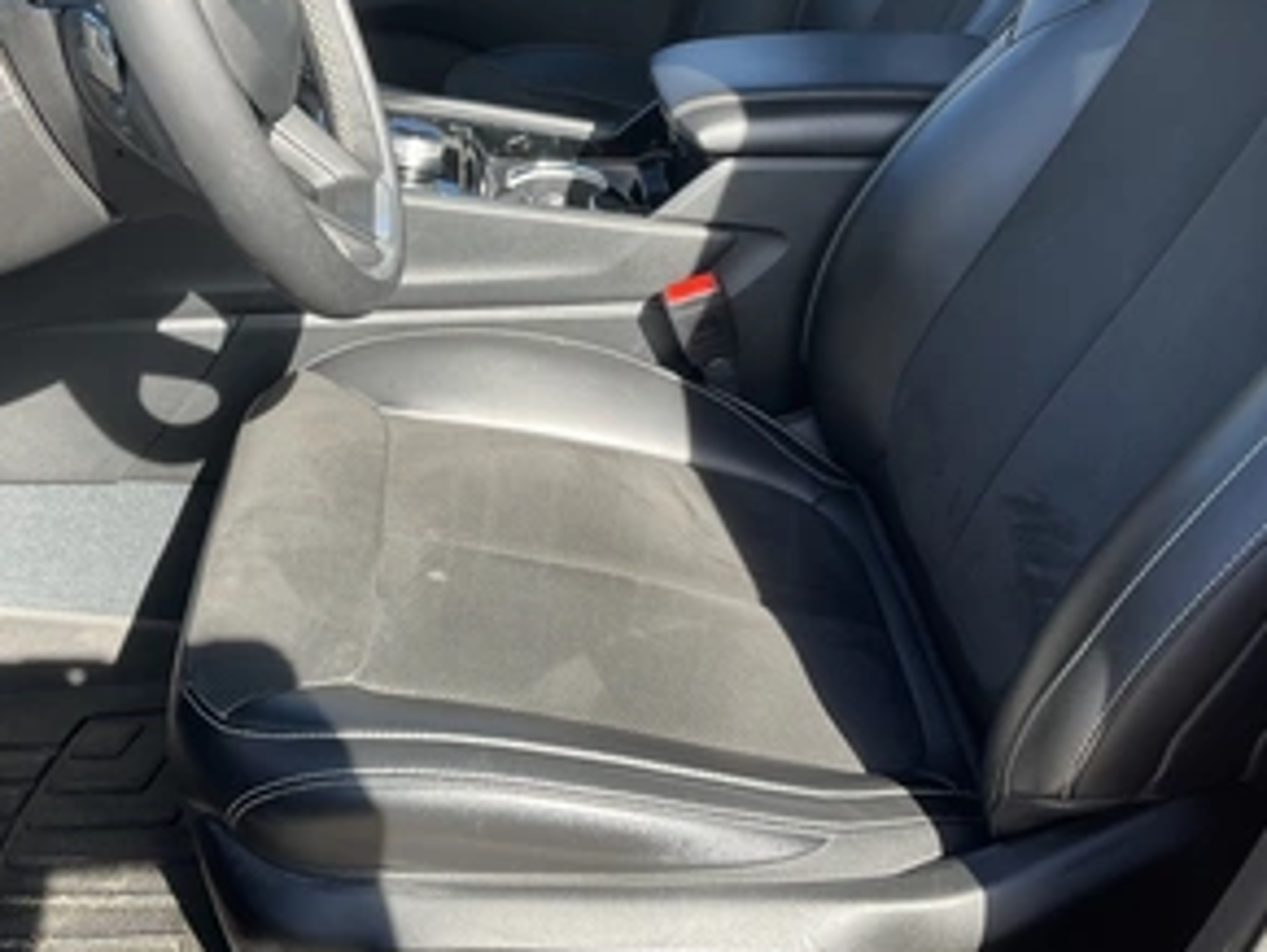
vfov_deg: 35.9
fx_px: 1465
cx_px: 511
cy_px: 380
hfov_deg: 46.5
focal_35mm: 40
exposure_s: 1/187
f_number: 1.8
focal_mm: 3
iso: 20
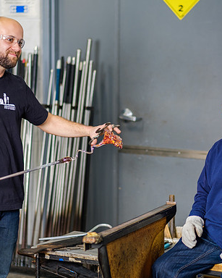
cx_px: 120
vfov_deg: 15.8
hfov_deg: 12.6
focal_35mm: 122
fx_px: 1002
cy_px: 136
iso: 200
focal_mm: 56
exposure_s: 1/125
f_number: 1.2
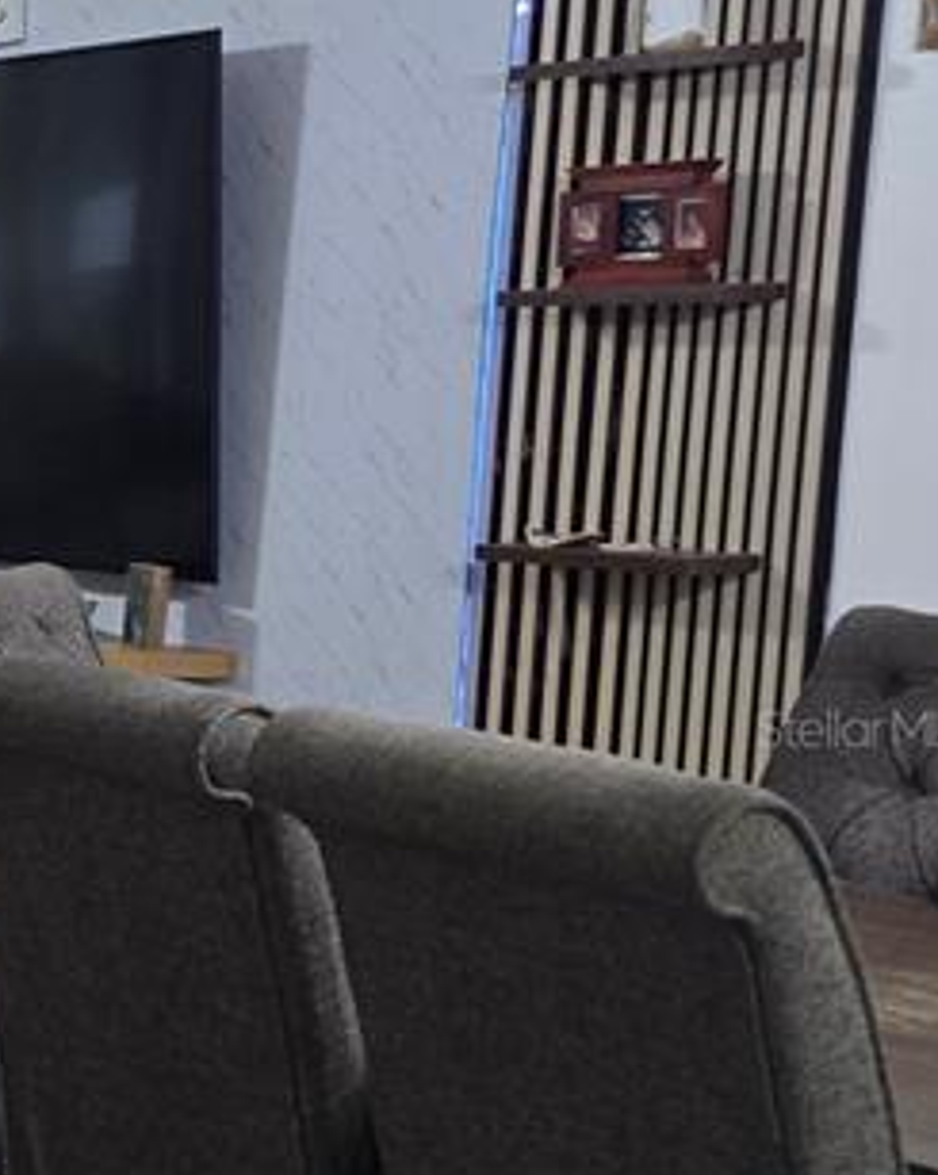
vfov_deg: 25.3
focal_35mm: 75
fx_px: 2606
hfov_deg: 15.8
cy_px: 727
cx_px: -972
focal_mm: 6.3
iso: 500
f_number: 1.7
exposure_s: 1/120
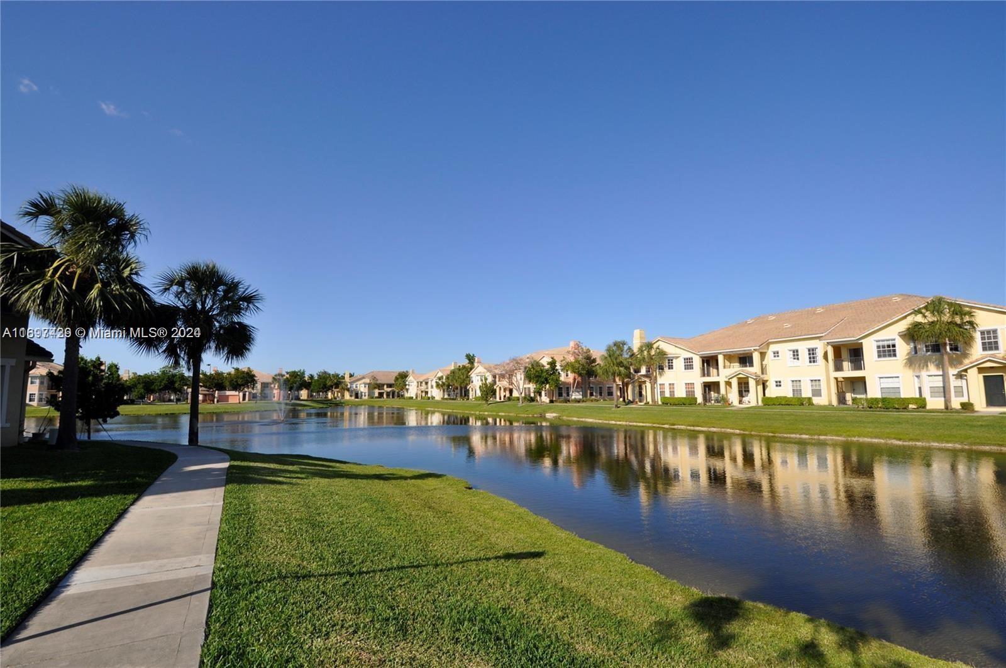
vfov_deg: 77.2
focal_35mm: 15
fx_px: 419
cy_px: 334
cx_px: 503
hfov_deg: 100.5
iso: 200
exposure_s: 1/400
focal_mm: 10
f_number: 10
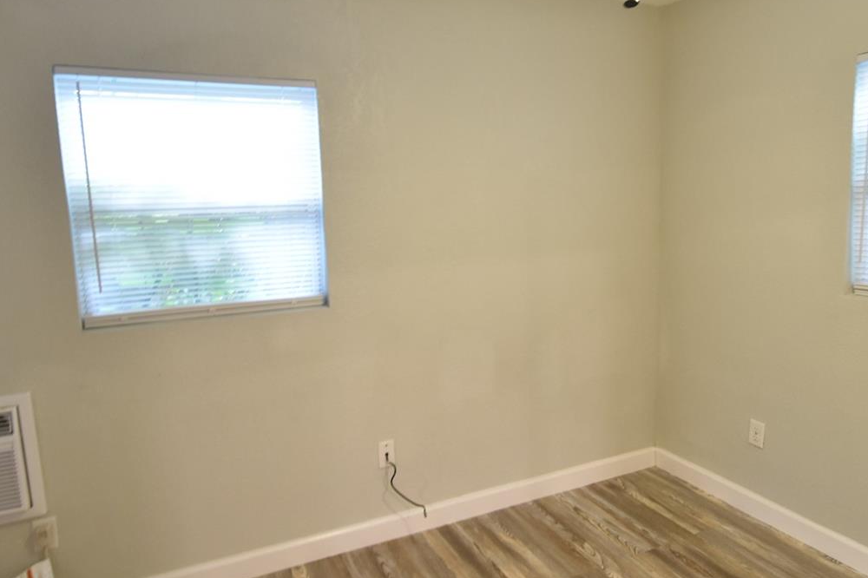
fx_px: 578
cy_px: 272
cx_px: 457
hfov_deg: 73.7
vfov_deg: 53.1
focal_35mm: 24
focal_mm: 10
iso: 800
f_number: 3.5
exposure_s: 1/15
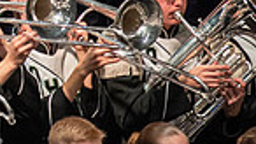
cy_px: -133
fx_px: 8496
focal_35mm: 1252
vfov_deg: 1.0
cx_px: -238
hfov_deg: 1.7
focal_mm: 300
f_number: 5.6
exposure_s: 1/400
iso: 5000
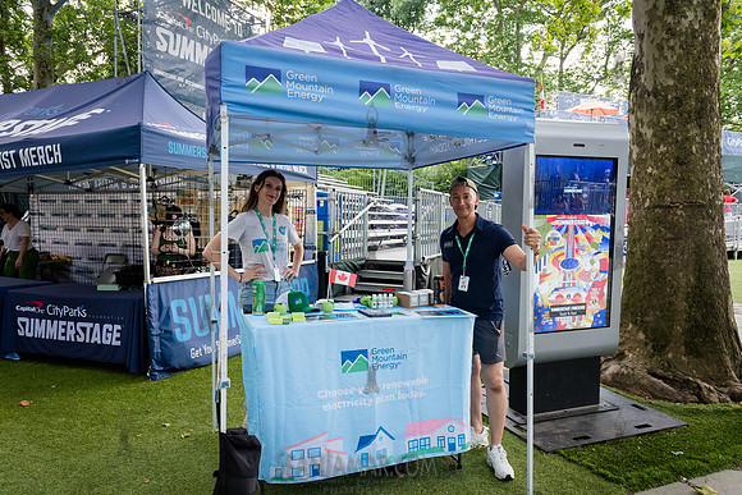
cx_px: 371
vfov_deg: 51.8
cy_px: 248
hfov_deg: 72.0
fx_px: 510
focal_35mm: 25
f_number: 4.5
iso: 2000
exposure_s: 1/400
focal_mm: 24
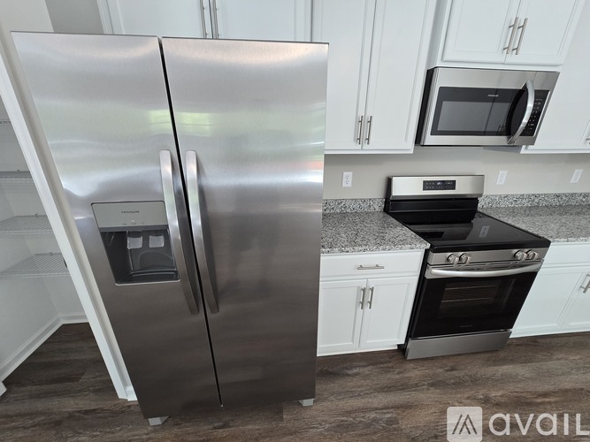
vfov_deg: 89.9
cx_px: 295
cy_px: 221
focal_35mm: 13
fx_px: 222
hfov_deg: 106.2
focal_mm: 2.2
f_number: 2.2
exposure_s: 1/60
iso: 200
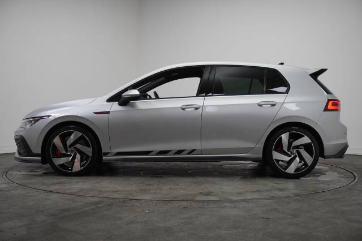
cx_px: 181
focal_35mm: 44
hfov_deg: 45.0
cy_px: 120
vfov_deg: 30.8
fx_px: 437
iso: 1000
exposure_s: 1/160
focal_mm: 29
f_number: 4.5
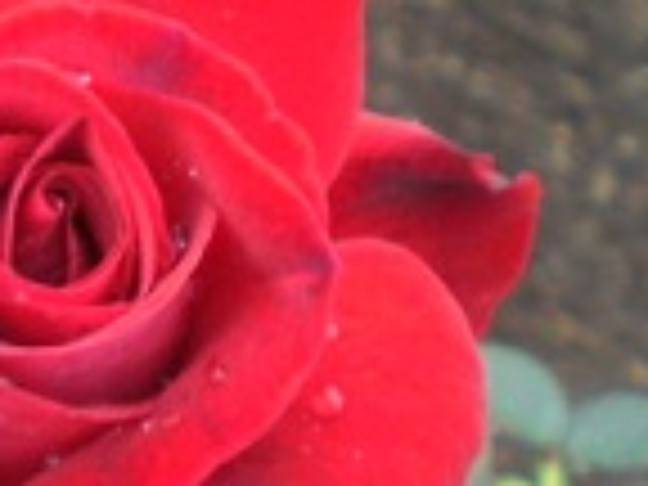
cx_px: 54
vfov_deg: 12.6
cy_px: 252
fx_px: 2209
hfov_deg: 16.5
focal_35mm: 118
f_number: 3.1
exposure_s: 1/6
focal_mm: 6.3
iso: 200
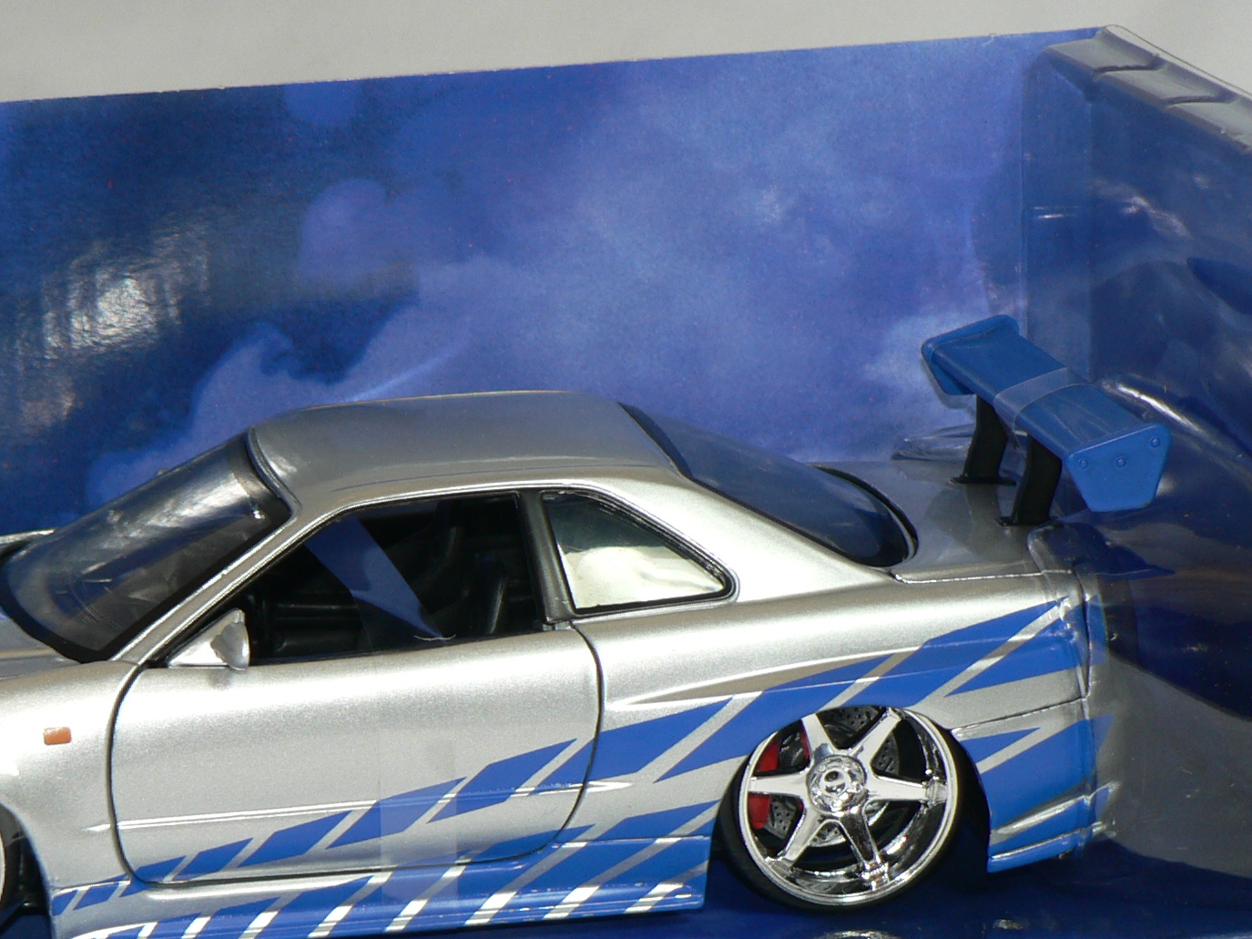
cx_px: 351
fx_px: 4376
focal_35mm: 121
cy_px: 728
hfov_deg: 16.2
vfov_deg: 12.2
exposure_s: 1/60
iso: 80
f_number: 3.2
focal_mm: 10.9
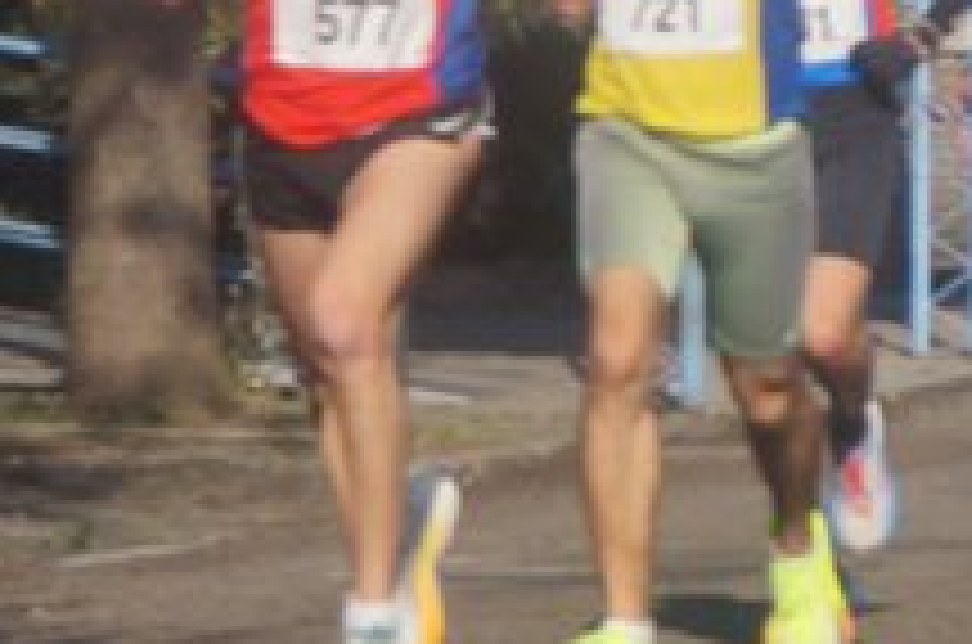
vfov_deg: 6.7
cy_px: -518
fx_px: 5361
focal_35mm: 199
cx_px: 292
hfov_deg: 10.3
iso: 160
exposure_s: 1/500
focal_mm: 26
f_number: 8
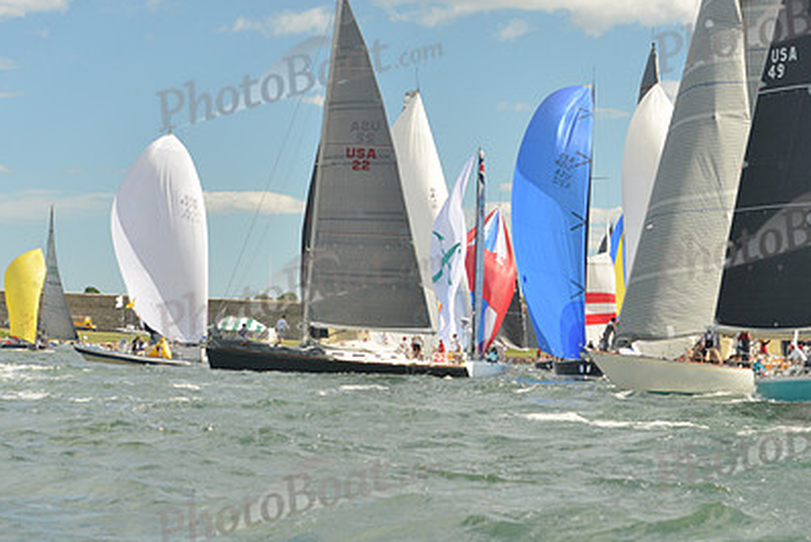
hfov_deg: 19.9
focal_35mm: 102
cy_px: 156
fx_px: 2299
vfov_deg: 13.4
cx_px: 550
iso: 400
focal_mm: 70
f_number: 5.6
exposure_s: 1/640
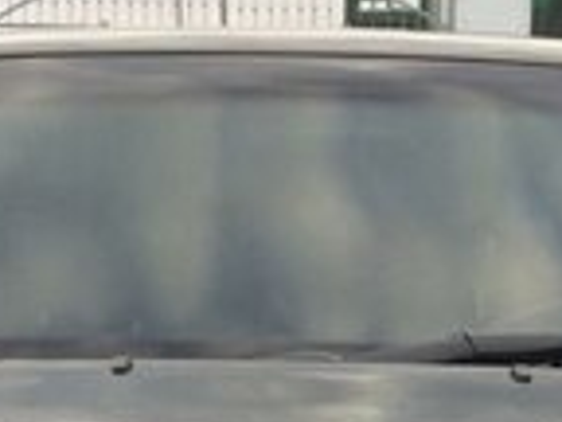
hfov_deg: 14.8
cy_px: 787
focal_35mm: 133
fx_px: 2159
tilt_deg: -14.3
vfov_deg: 10.4
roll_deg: +1.1
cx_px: 324
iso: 32
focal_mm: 4.15
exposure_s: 1/494
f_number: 2.2
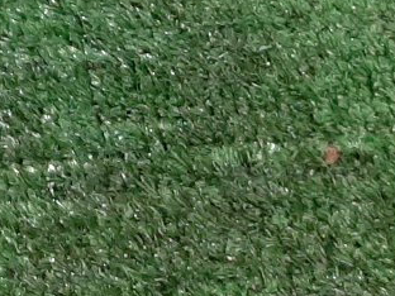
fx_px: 1369
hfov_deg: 14.6
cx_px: -295
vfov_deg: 11.1
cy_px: -314
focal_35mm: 120
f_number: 1.7
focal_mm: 3.93
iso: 193
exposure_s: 1/50
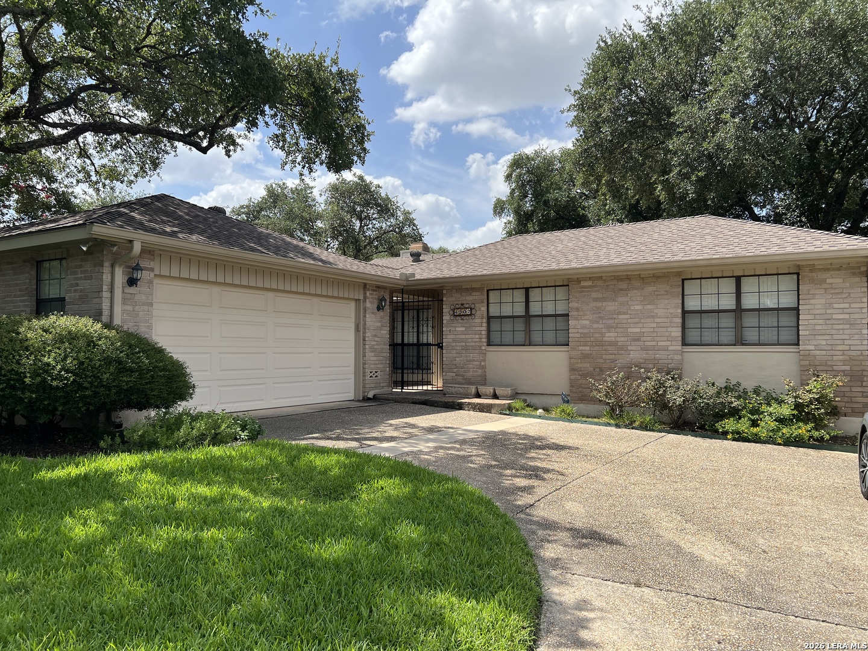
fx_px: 652
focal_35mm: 26
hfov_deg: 67.3
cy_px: 326
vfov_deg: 53.1
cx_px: 434
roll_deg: +0.2
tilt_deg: +2.2
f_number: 1.5
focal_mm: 5.7
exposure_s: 1/3571
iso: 50
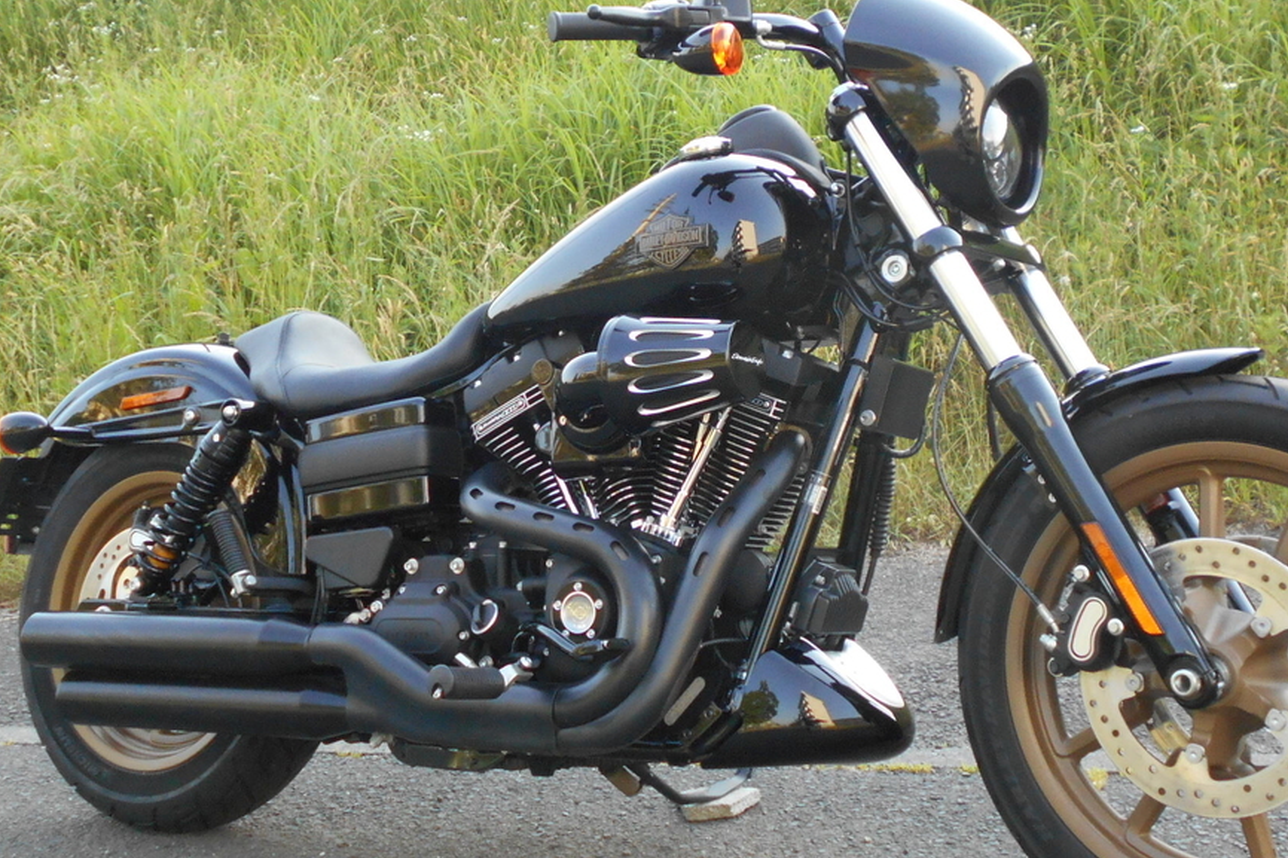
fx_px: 1753
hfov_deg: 40.3
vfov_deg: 27.5
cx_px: 733
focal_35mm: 49
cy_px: 366
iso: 280
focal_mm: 5.8
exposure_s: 1/250
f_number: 3.6
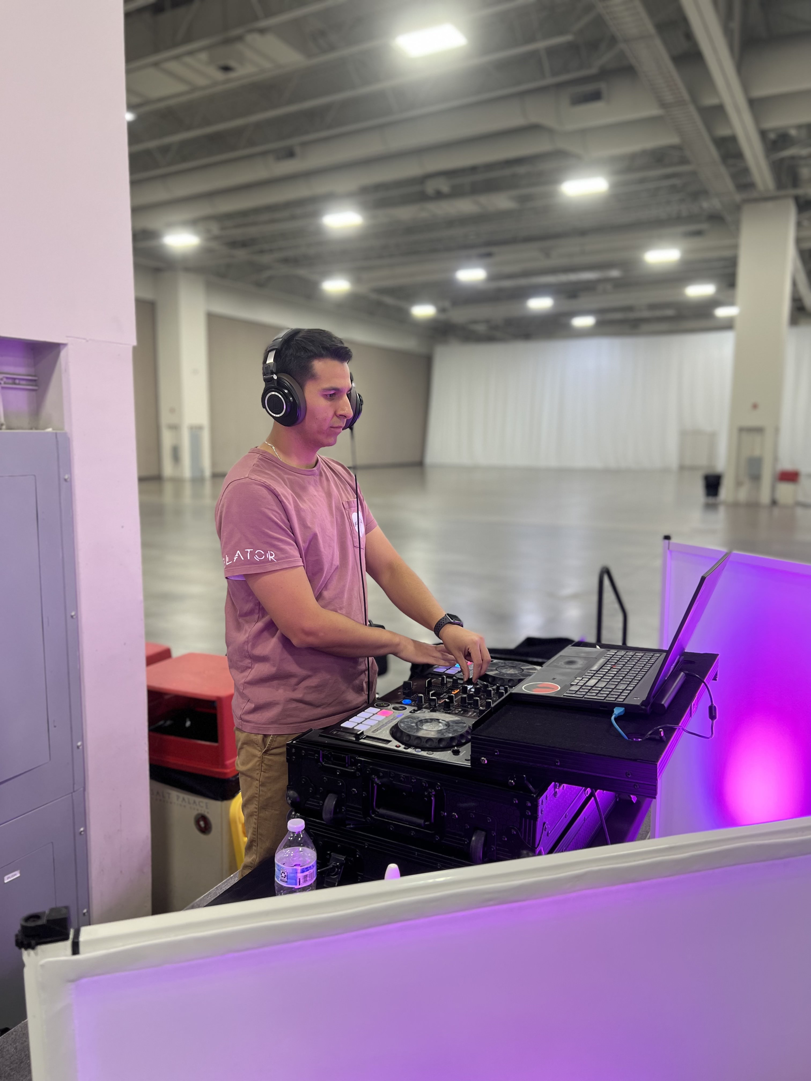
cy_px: 540
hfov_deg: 53.1
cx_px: 406
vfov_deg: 67.3
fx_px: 812
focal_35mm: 26
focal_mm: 5.7
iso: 80
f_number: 1.5
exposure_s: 1/60
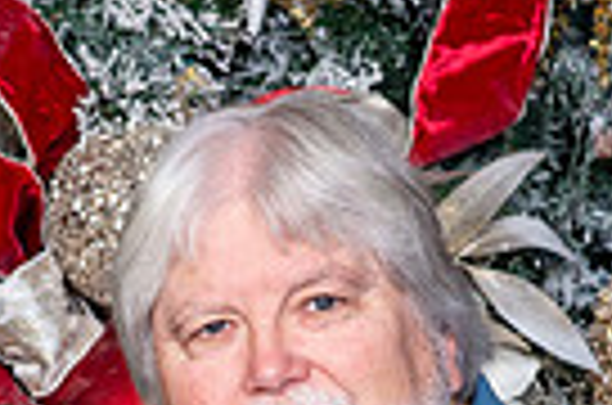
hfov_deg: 5.6
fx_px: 6157
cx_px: -230
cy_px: 806
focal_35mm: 363
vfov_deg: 3.7
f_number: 8
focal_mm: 85
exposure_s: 1/125
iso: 400
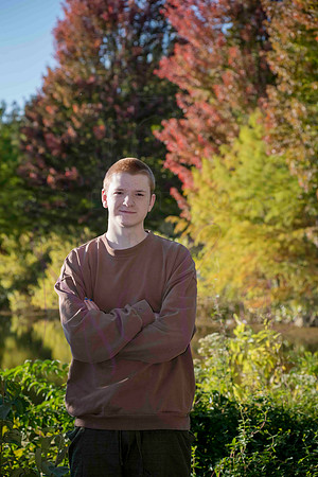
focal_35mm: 80
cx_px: 159
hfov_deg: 17.1
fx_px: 1060
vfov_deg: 25.4
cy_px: 238
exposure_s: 1/800
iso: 400
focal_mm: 80
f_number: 5.6
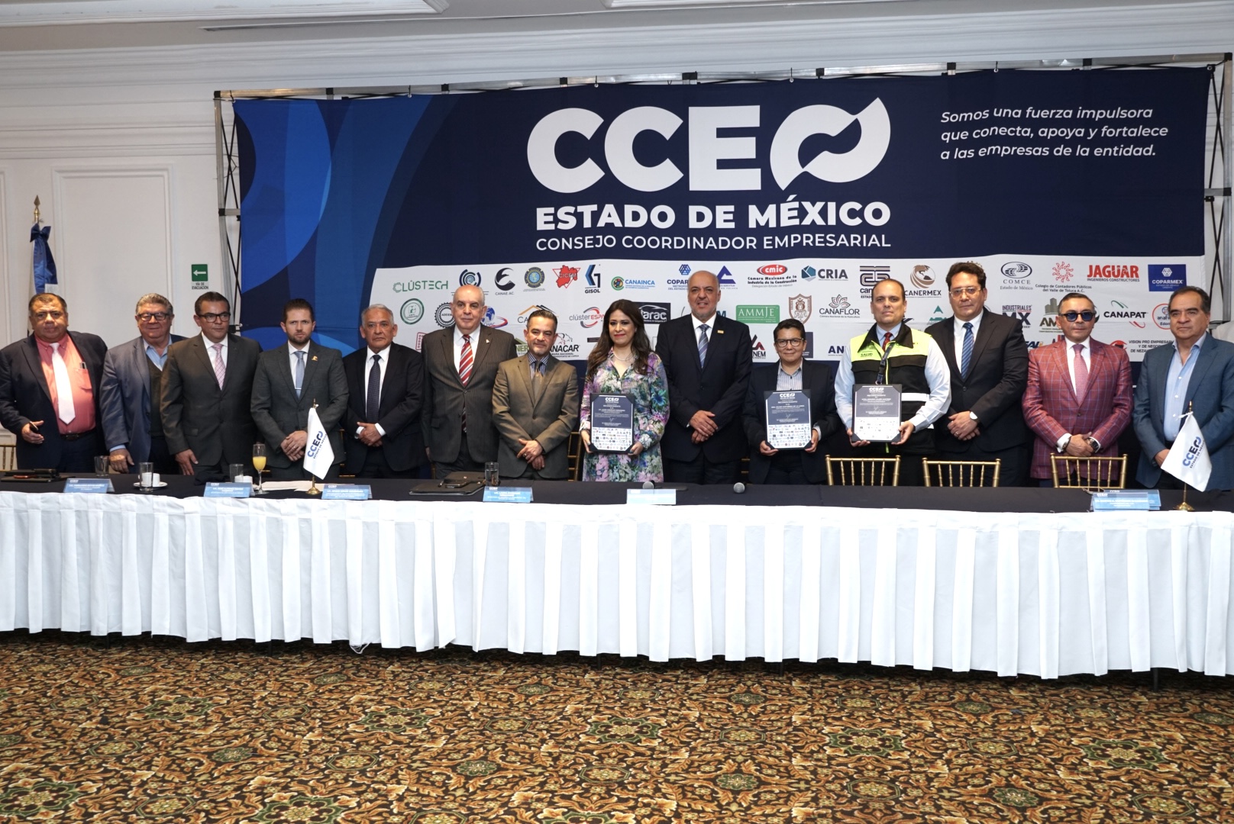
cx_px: 617
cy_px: 412
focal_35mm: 34
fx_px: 1183
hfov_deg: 55.1
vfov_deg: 38.4
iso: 800
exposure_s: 1/80
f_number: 5.6
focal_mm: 23
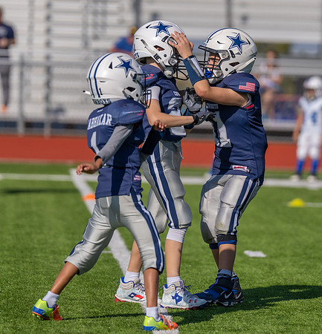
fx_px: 3520
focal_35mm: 328
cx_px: 183
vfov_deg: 5.4
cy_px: 127
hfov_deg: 5.2
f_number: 3.2
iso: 160
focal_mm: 200
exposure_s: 1/4000
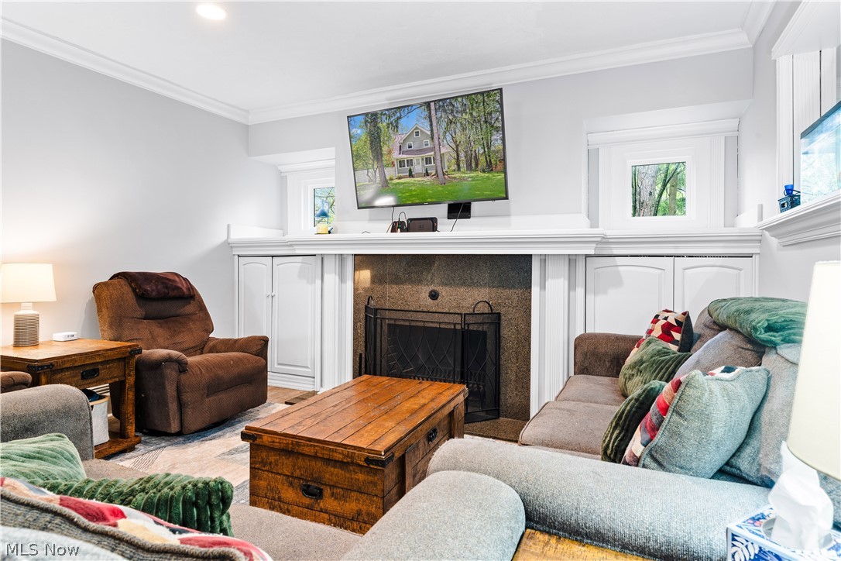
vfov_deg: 61.9
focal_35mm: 20
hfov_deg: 84.0
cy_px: 280
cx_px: 420
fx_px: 467
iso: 250
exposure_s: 8
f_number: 11
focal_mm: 20
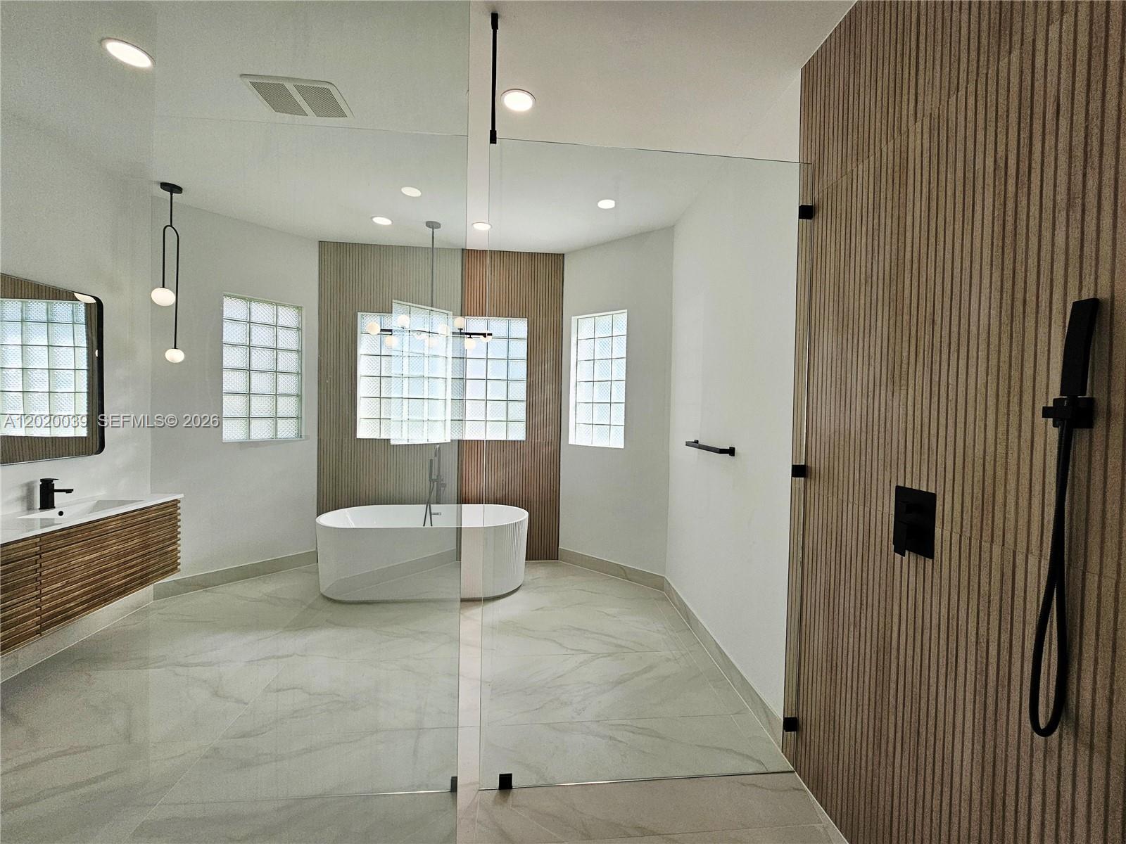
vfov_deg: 89.9
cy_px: 422
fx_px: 423
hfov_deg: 106.2
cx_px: 563
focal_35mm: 13
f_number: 2.2
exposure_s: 1/370
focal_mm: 2.2
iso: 50
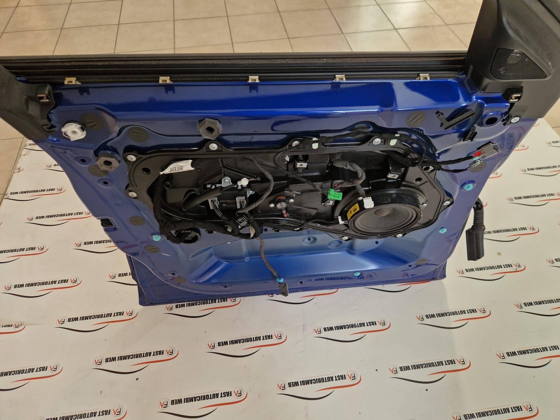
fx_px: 372
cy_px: 210
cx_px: 280
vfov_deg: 58.9
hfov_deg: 73.9
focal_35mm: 23
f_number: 1.8
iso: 160
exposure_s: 1/100
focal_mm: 5.4
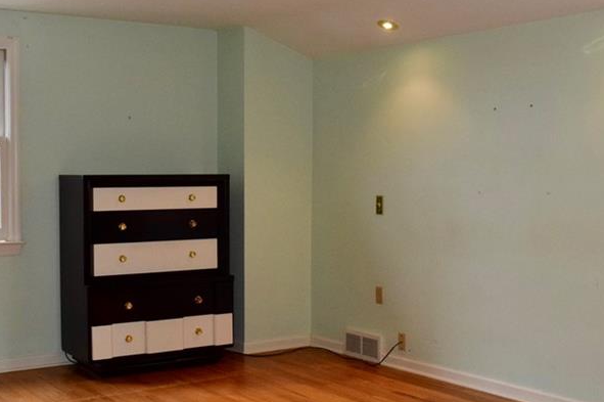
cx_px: 273
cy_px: 213
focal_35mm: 52
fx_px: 872
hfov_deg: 38.2
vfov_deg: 25.9
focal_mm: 20
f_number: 5.6
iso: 1600
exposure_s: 1/200
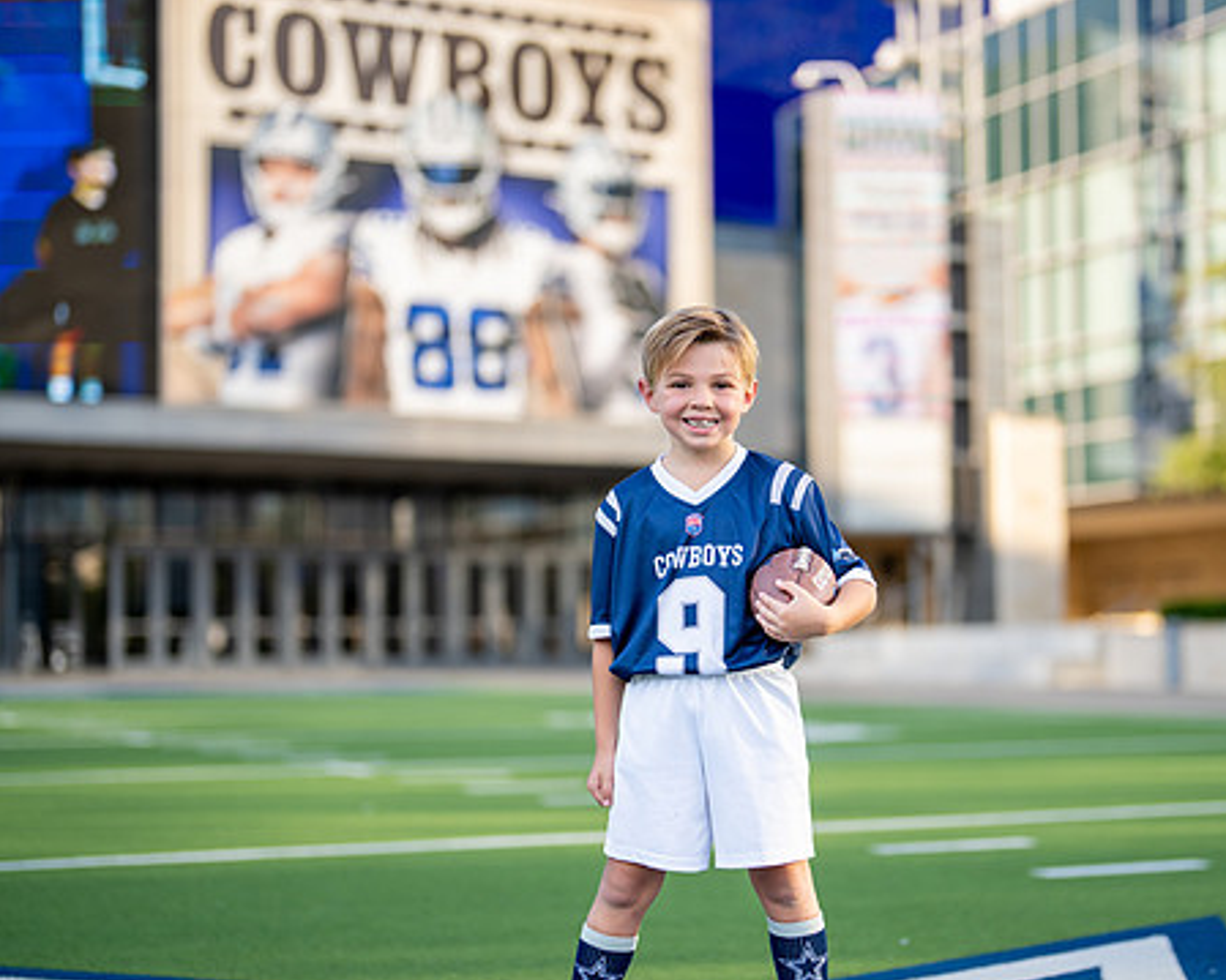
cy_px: 561
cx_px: 713
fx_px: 2394
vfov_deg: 23.1
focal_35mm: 66
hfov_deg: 28.7
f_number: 1.2
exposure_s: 1/2000
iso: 100
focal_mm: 50
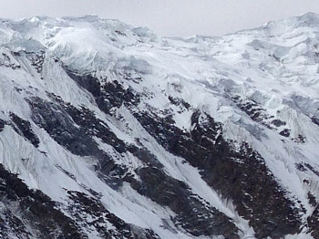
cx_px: -381
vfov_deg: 9.8
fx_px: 1391
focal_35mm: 151
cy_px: 217
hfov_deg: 11.4
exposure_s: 1/2262
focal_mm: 4.12
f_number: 2.4
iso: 50
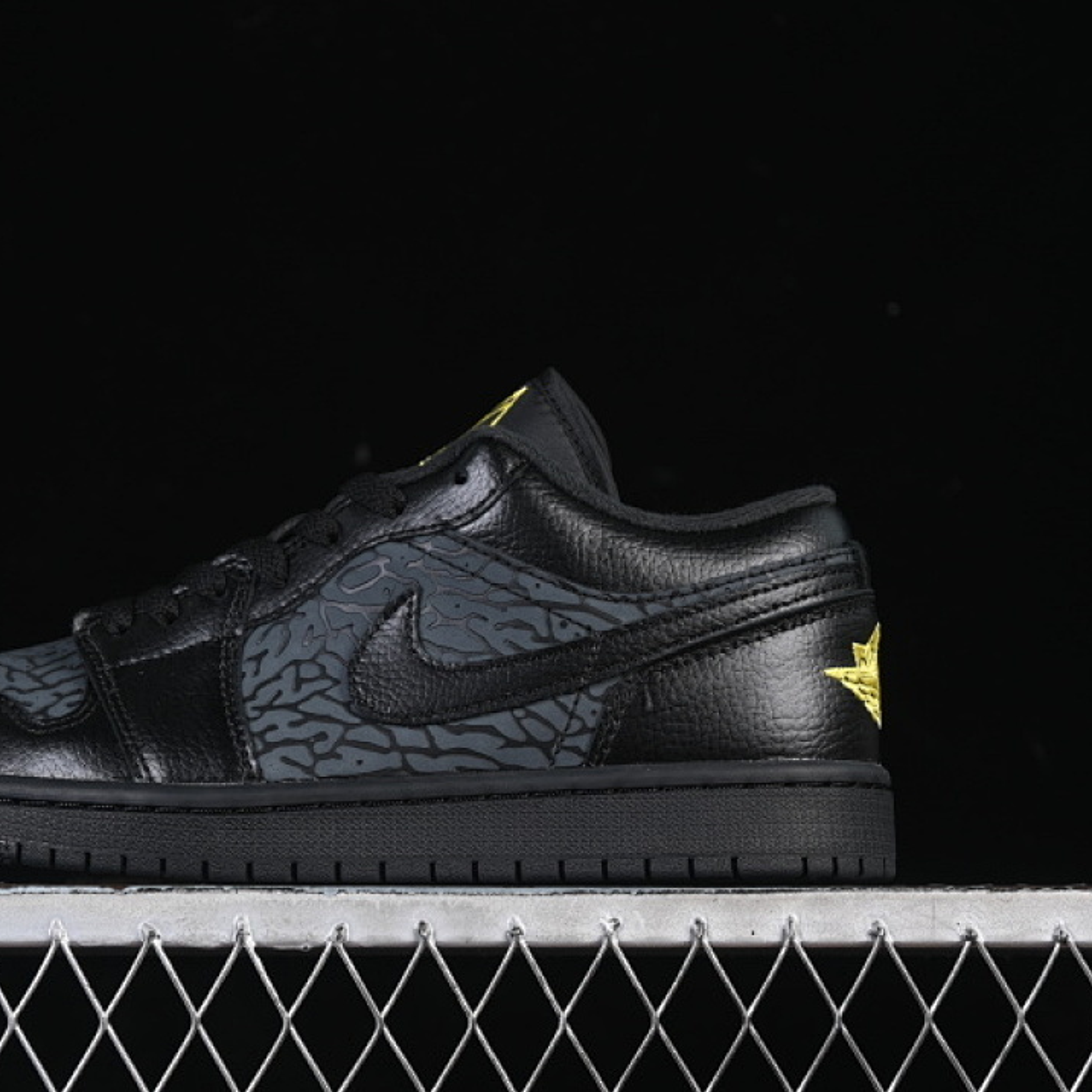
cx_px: 349
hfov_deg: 18.1
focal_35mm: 96
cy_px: 545
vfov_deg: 18.1
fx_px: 3426
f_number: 6.3
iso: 160
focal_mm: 50
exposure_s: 1/60
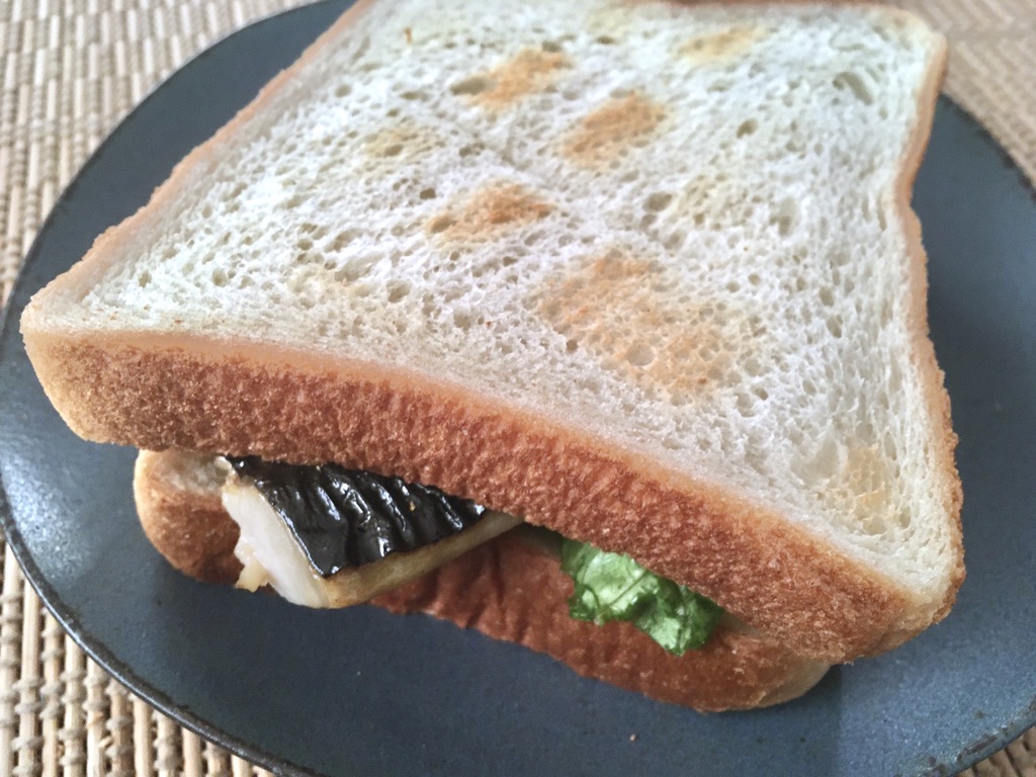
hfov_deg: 61.7
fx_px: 868
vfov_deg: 48.2
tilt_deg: -51.3
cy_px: 388
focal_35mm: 29
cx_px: 518
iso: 125
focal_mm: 4.15
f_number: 2.2
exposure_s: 1/30
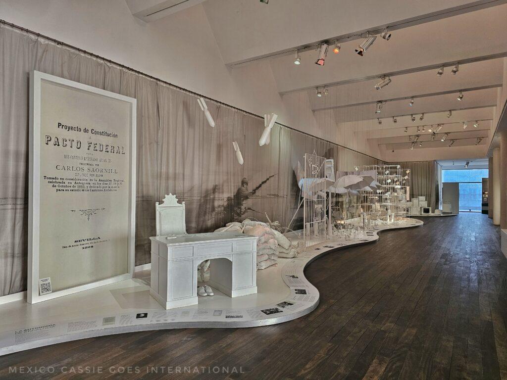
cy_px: 190
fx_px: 337
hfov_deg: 73.9
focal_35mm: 23
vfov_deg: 58.9
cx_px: 254
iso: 320
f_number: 1.7
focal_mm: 6.3
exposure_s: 1/100
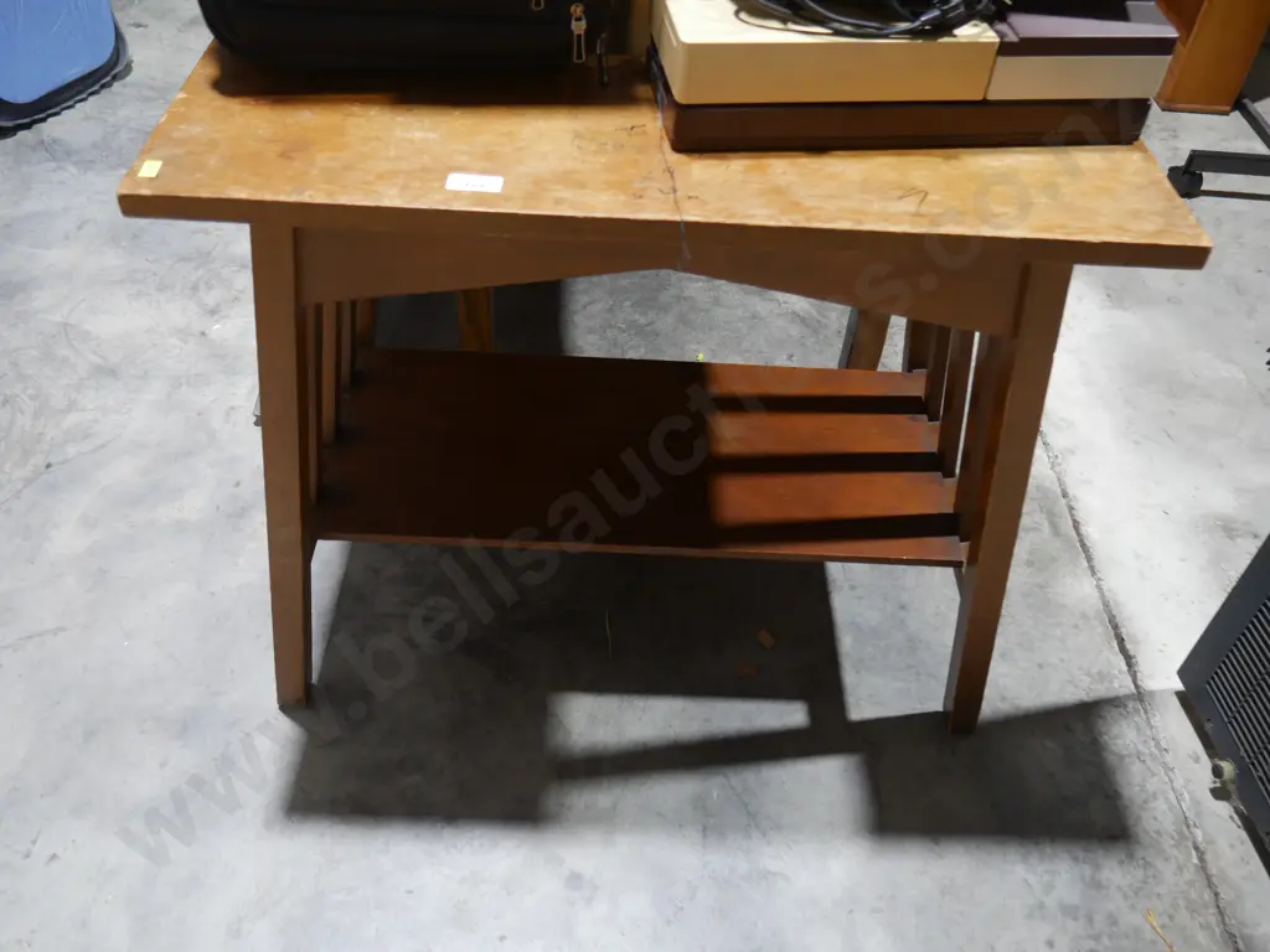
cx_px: 635
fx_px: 1101
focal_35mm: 30
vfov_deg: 46.8
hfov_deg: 60.0
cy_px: 476
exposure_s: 1/60
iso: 500
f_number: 3.6
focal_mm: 15
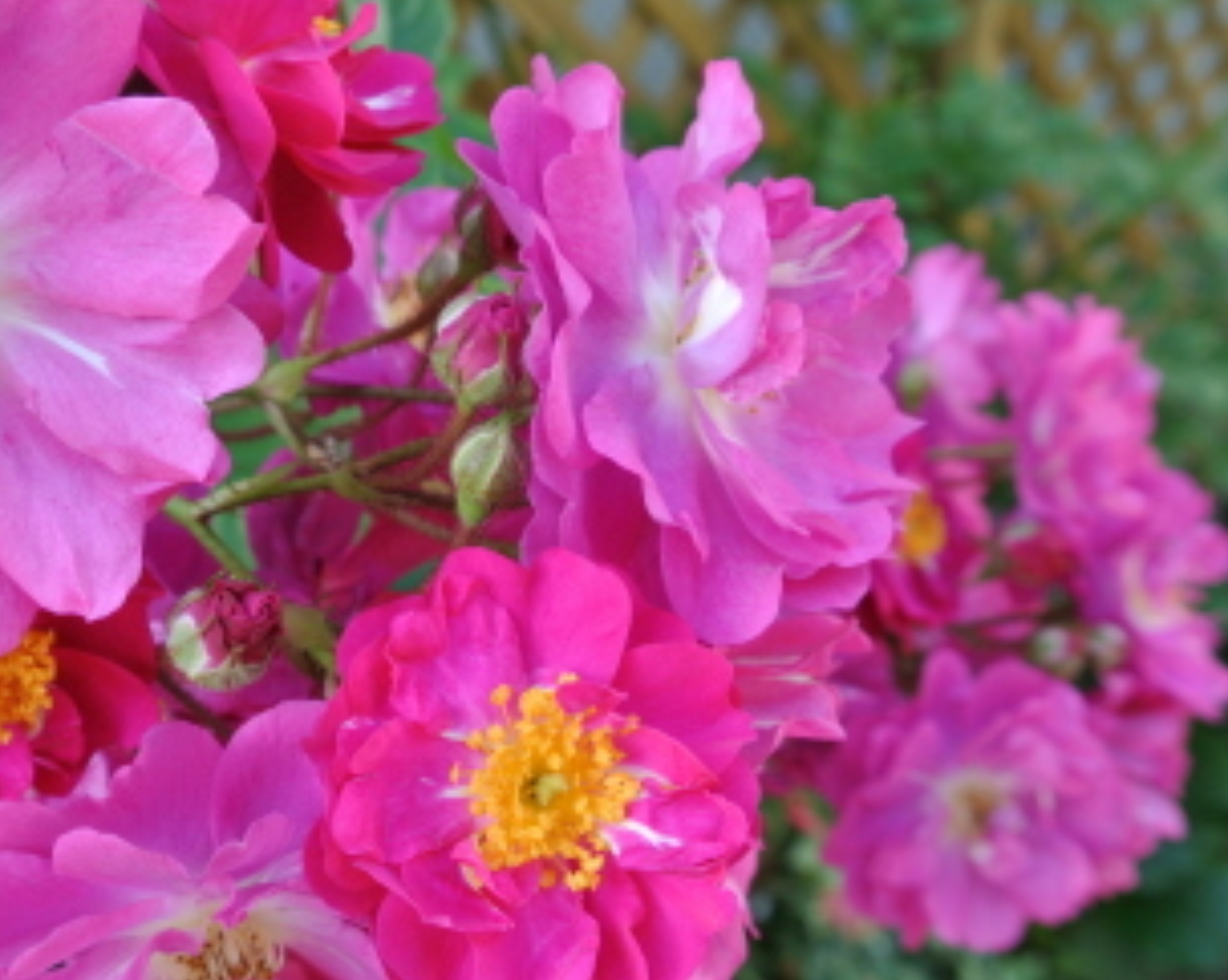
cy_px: 541
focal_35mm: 45
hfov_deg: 40.6
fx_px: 1634
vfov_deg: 33.4
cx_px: 393
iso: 200
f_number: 5
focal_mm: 11
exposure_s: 1/125
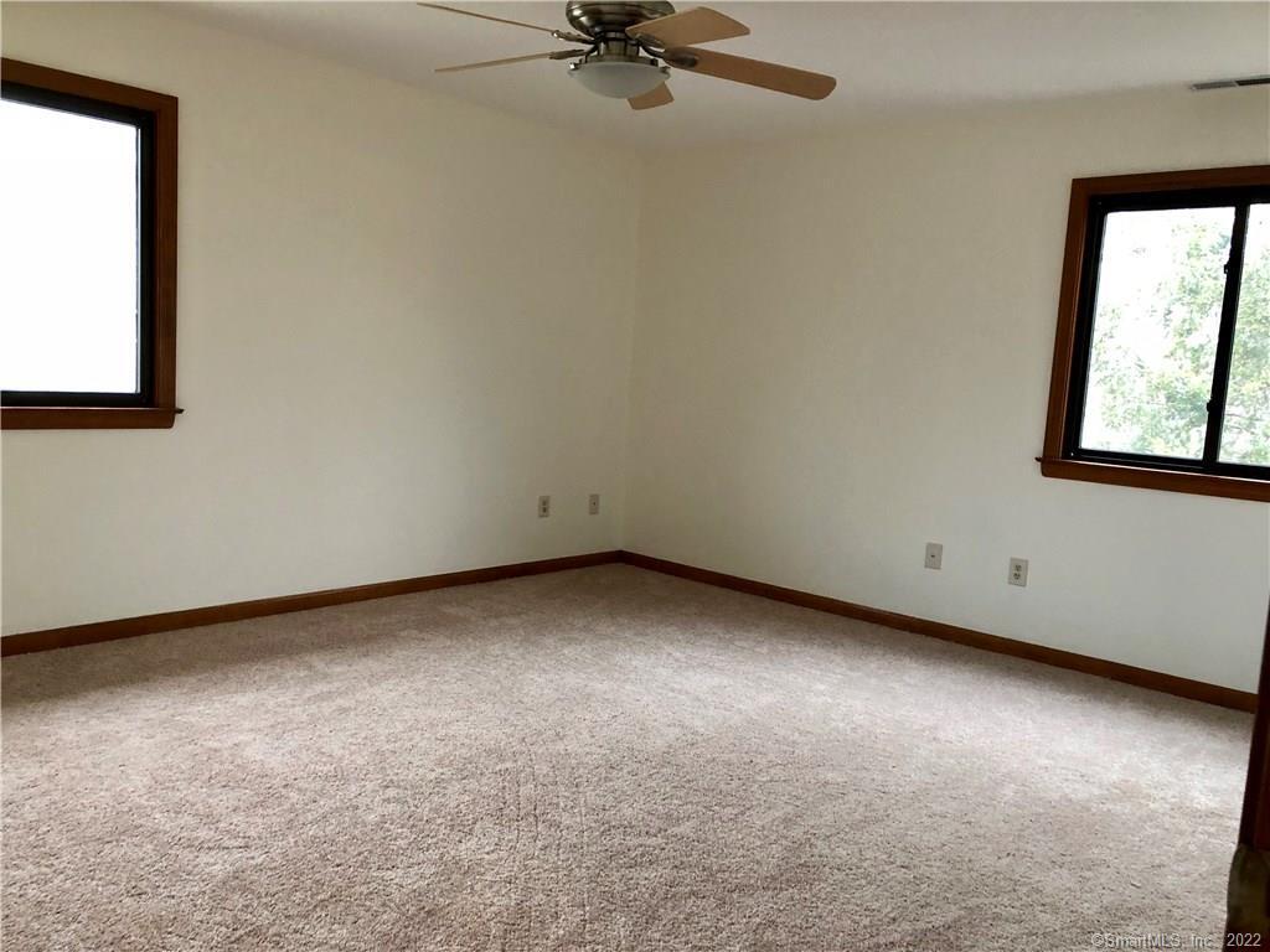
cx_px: 635
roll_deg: -3.1
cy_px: 476
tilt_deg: -6.4
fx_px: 1027
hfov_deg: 63.4
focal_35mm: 28
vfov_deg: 49.7
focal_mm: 4
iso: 40
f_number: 1.8
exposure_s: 1/15
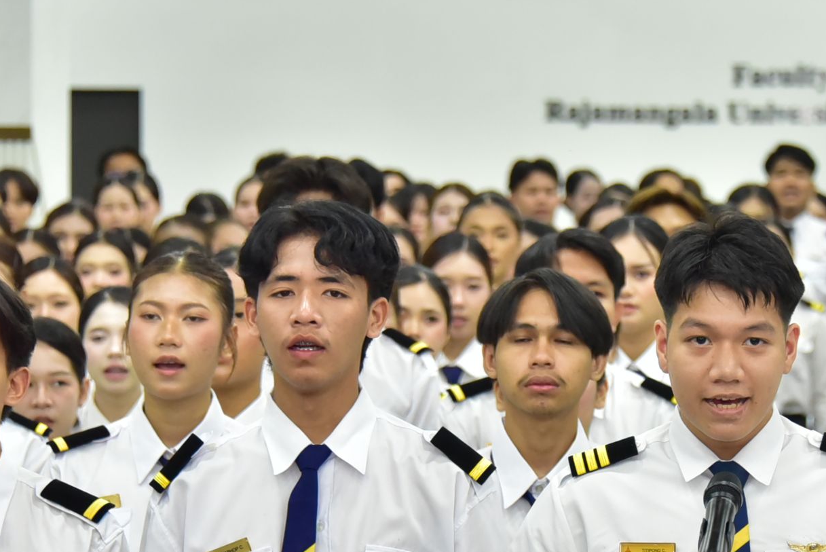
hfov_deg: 8.9
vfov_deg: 6.0
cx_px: 725
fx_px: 5280
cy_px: 444
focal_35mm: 230
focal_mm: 112
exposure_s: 1/200
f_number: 5.6
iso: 4000
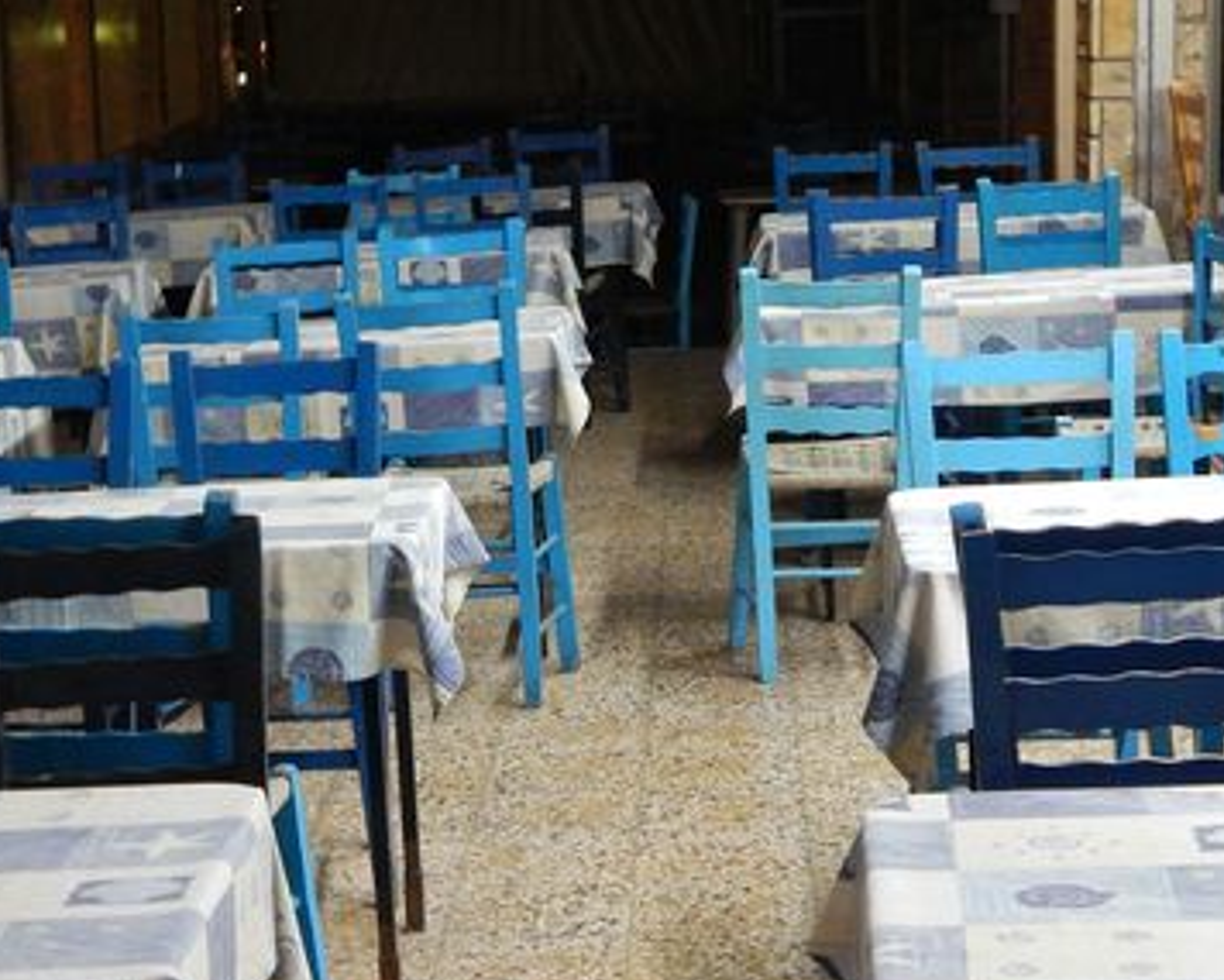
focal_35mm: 86
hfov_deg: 22.2
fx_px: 3116
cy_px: 543
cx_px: 571
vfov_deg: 17.9
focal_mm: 7.7
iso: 400
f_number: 3.6
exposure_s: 1/13
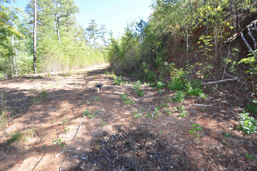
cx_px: 128
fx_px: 107
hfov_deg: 100.5
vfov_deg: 77.2
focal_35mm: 15
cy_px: 86
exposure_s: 1/200
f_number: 4
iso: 200
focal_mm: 10
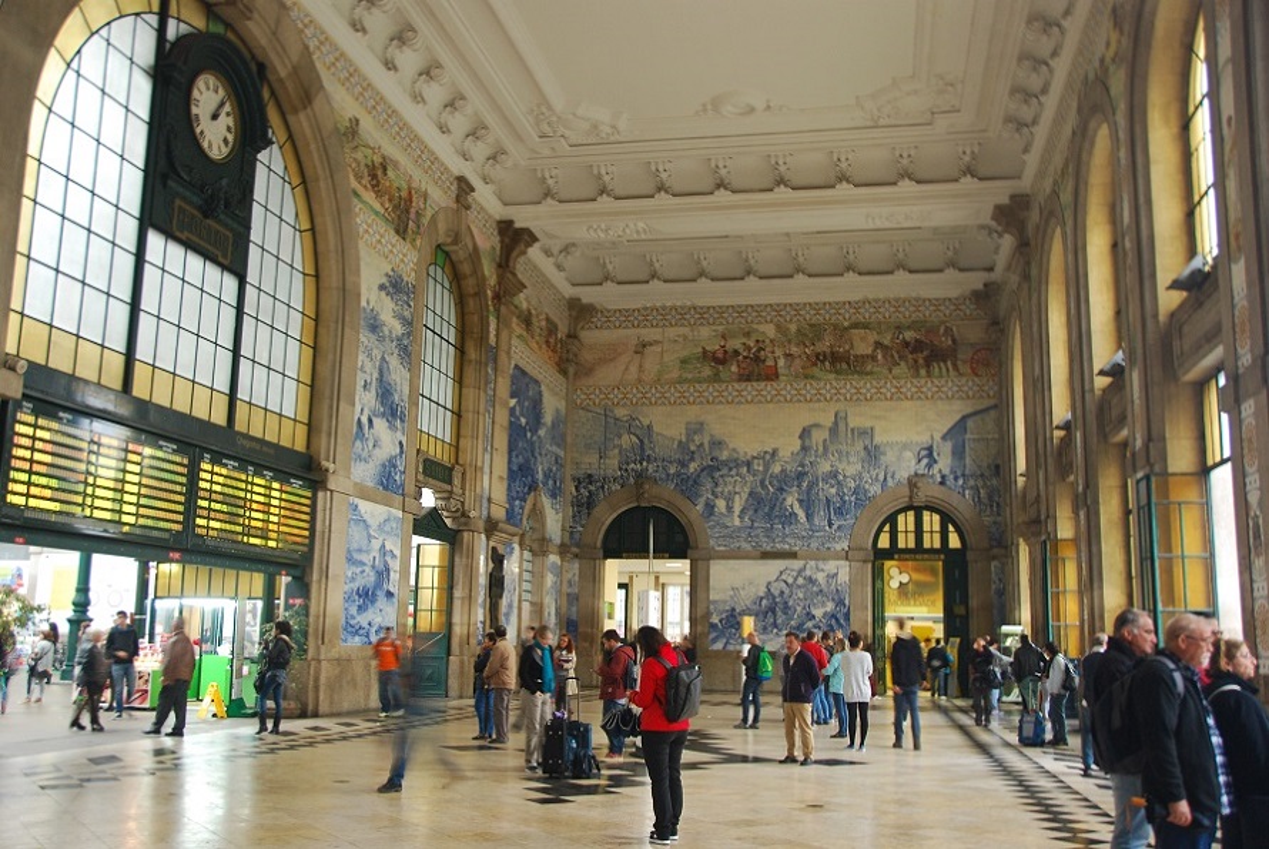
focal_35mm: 33
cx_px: 634
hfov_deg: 57.2
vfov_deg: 40.0
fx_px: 1164
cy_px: 424
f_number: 3.8
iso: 400
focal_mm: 22
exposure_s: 1/3
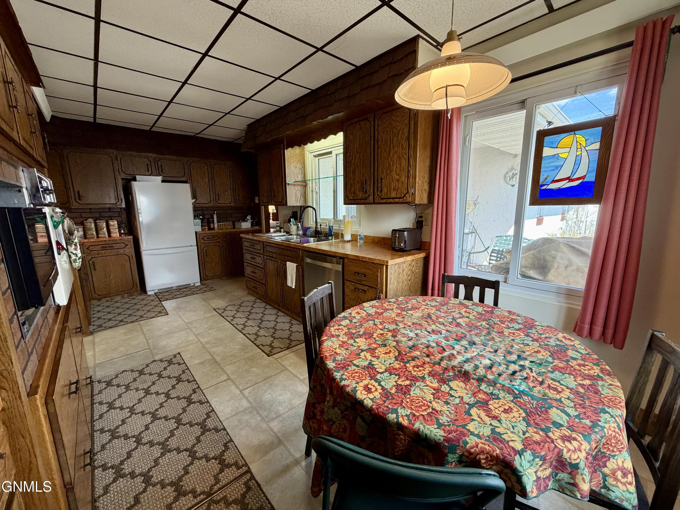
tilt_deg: -10.0
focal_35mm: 14
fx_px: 275
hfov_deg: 102.1
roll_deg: +0.8
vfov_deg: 85.7
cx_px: 340
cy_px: 255
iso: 320
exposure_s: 1/120
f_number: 2.2
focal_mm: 2.22
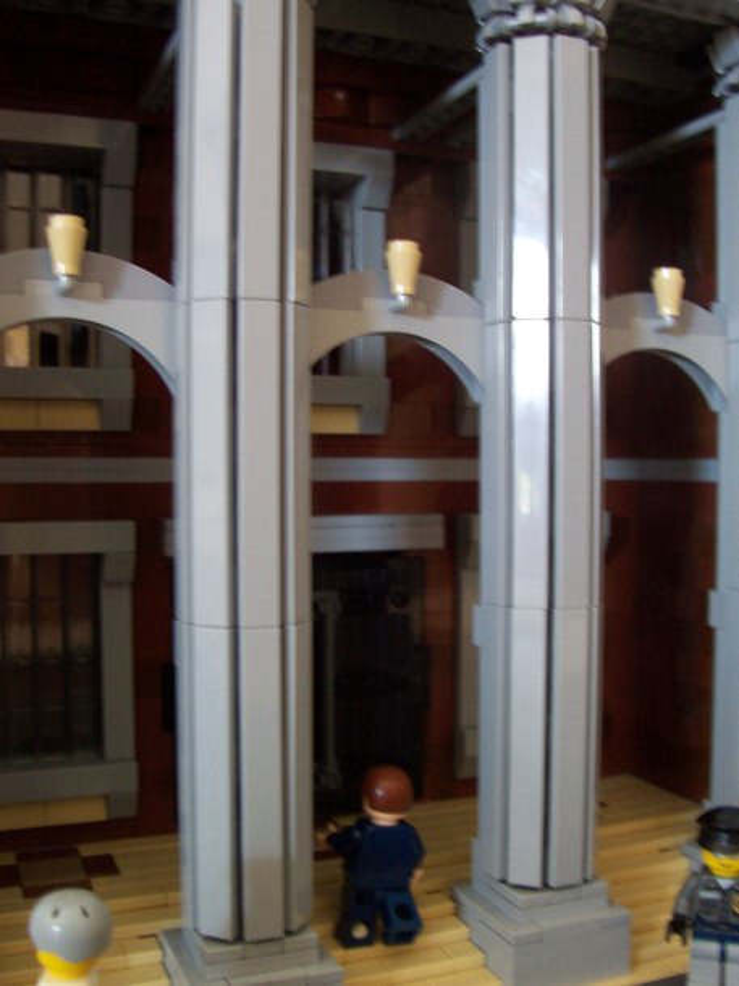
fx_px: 1054
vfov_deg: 50.2
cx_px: 370
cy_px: 493
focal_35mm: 37
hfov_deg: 38.6
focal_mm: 5.6
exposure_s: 1/8
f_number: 2.8
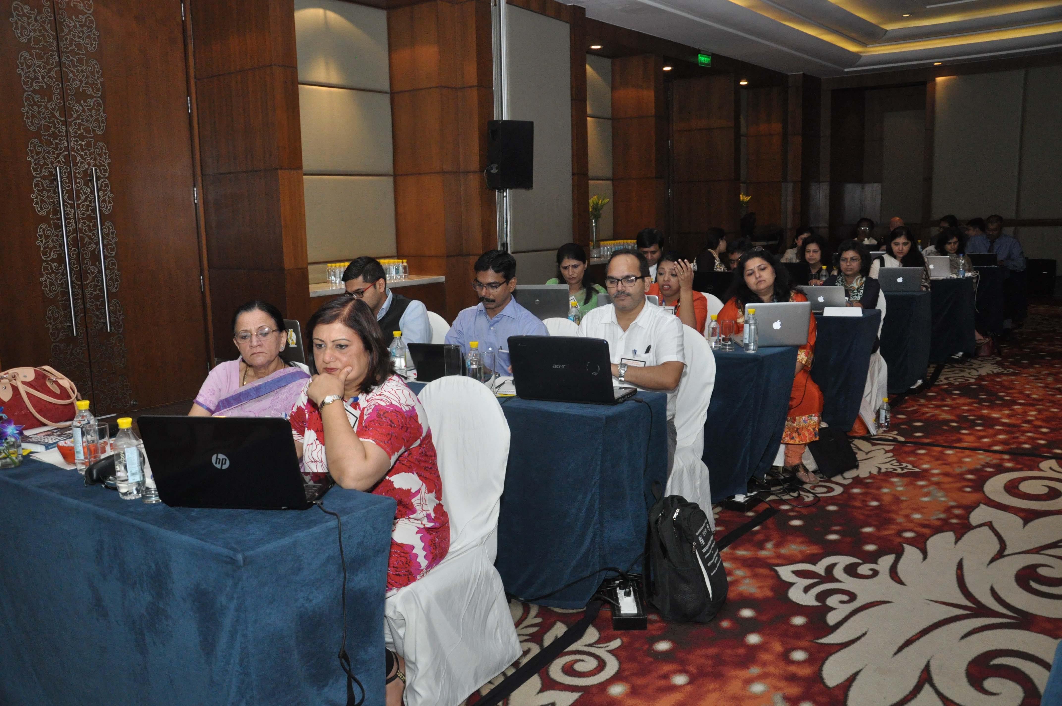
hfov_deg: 59.6
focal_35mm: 32
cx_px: 531
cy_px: 353
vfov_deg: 41.6
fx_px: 928
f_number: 5
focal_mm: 21
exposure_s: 1/125
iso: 1250
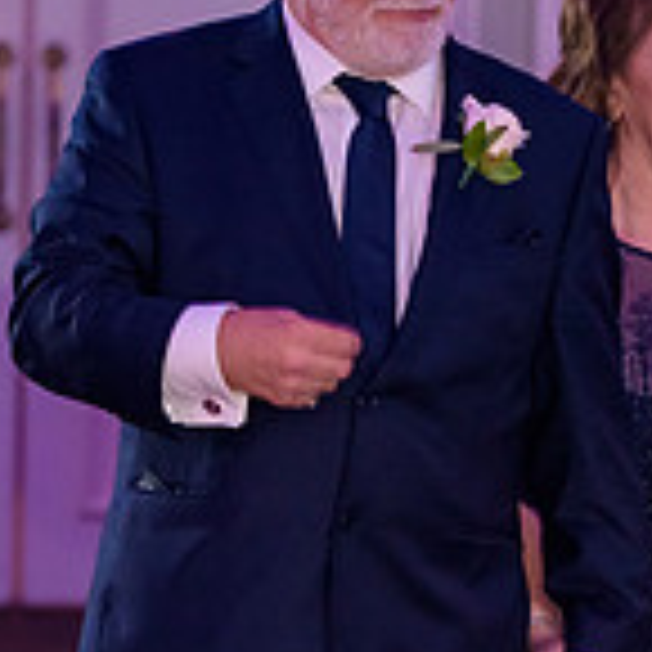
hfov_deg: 5.0
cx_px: 360
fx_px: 7394
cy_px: 164
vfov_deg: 5.0
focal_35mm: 347
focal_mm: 102
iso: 1600
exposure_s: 1/125
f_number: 4
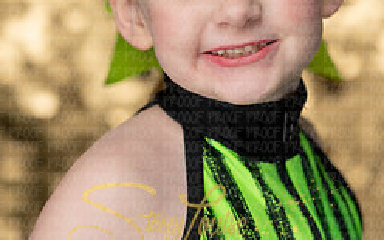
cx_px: 203
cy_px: 90
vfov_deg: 8.4
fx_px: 1643
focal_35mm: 157
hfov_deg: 13.3
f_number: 2.8
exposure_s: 1/800
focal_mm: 85
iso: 1250
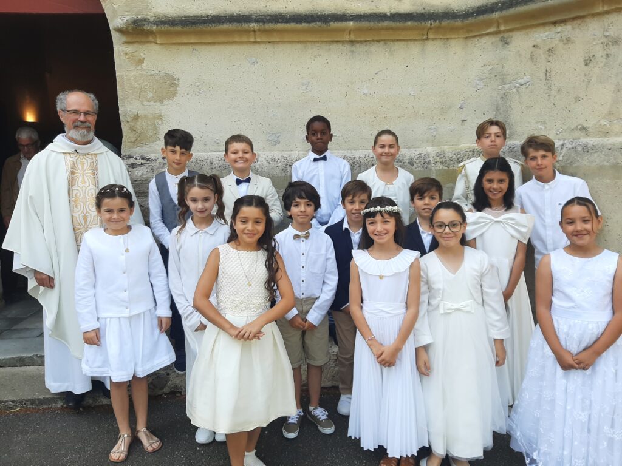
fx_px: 467
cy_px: 233
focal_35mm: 26
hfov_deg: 67.3
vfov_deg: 53.1
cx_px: 311
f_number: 1.7
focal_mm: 3.93
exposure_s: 1/368
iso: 40
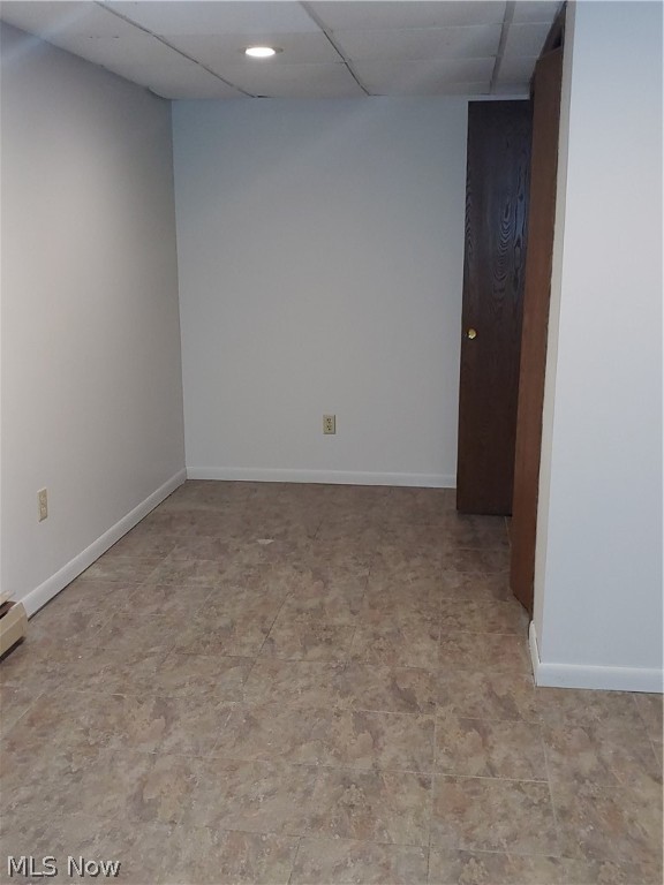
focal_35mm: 35
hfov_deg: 40.7
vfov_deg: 52.6
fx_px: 895
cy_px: 442
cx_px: 332
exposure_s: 1/30
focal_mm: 4.23
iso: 200
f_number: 1.5
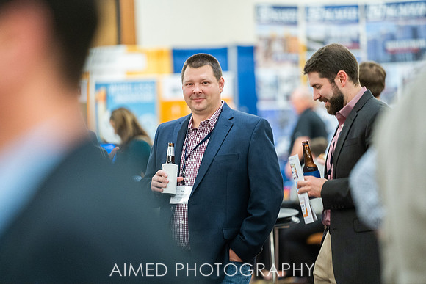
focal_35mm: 203
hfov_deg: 10.2
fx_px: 2397
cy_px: 142
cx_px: 213
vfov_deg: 6.8
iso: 2000
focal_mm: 200
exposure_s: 1/160
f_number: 2.8
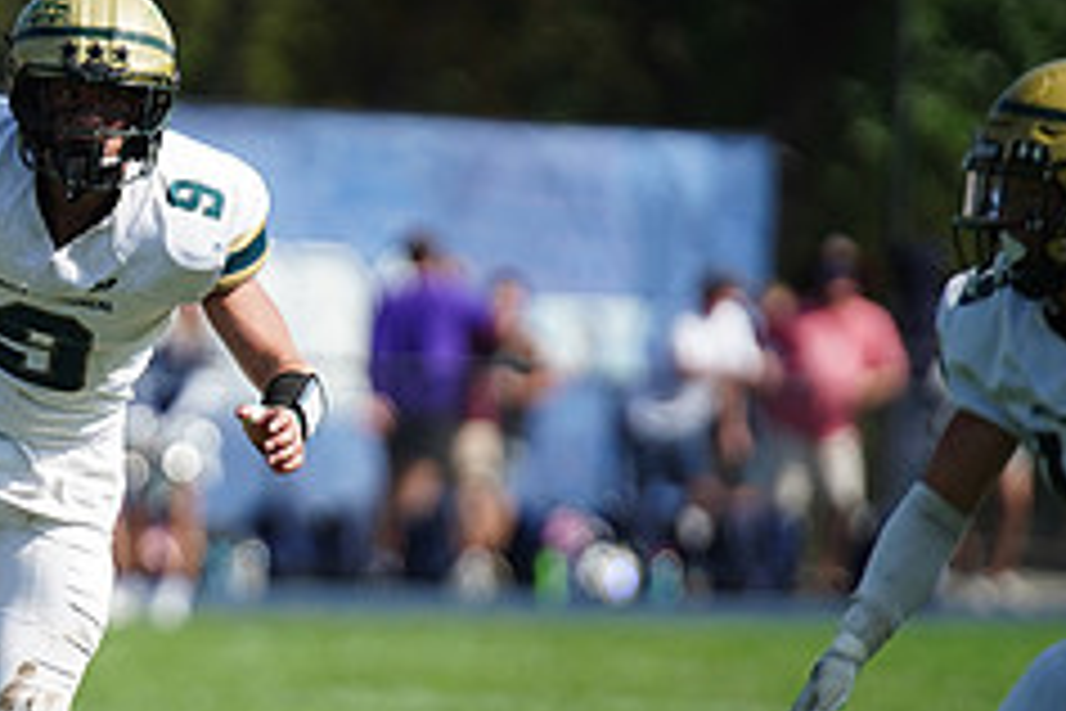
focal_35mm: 734
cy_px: 358
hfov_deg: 2.8
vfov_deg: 1.9
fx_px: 21733
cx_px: -108
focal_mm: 300
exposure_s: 1/5000
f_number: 2.8
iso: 400
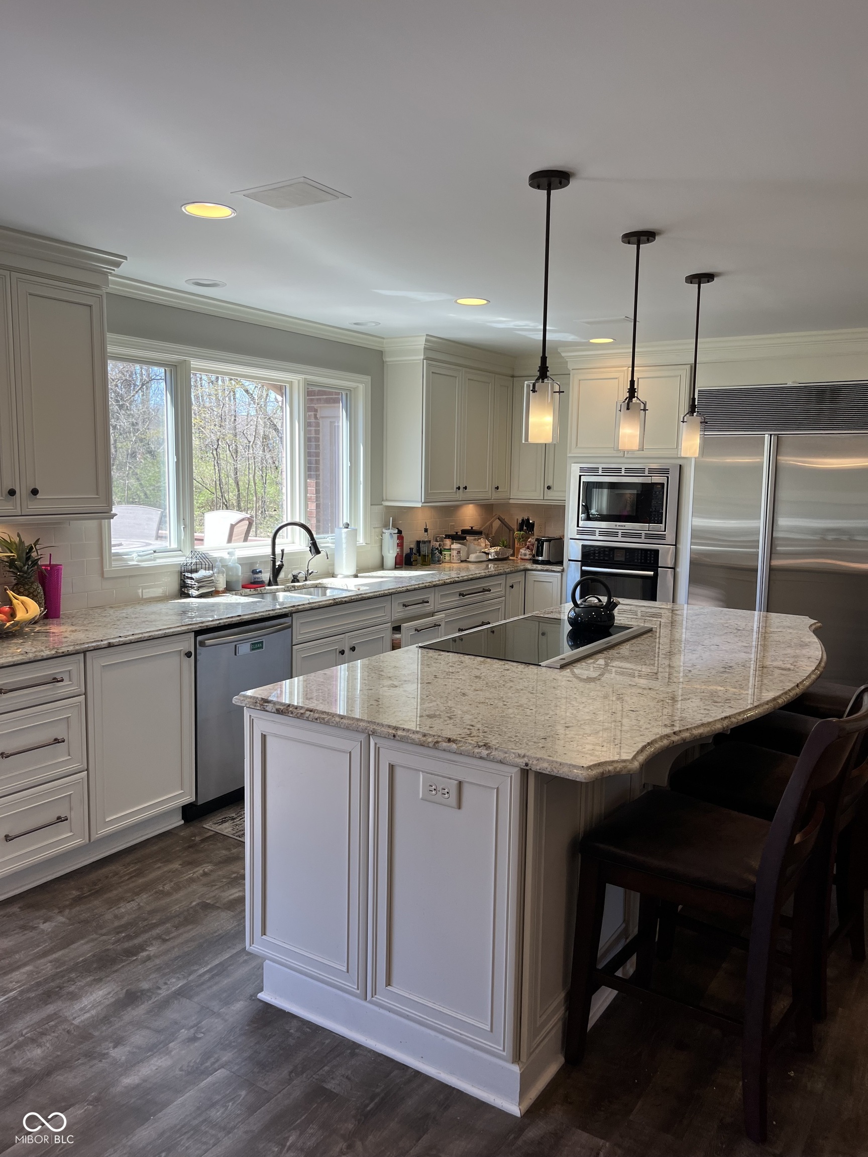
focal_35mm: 26
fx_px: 869
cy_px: 578
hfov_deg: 53.1
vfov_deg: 67.3
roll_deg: +0.7
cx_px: 434
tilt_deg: -4.9
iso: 40
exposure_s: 1/162
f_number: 1.6
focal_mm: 5.1
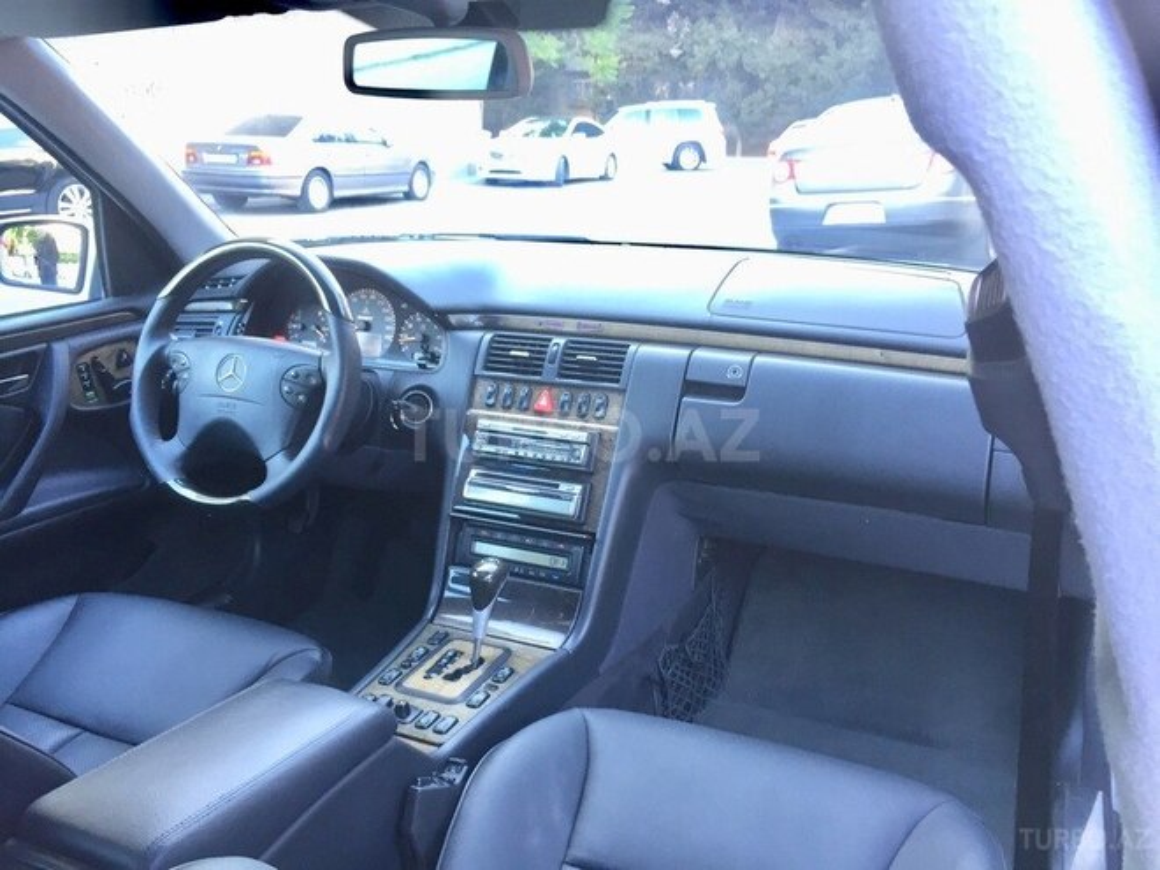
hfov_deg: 61.7
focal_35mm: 29
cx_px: 580
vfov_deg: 48.2
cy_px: 435
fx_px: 972
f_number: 2.2
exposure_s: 1/33
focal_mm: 4.15
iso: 100
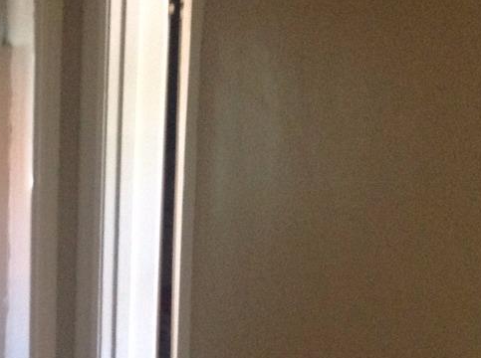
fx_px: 1303
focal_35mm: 94
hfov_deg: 20.0
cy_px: 321
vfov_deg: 15.5
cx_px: -40
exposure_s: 1/15
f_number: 2.4
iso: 320
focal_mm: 4.28
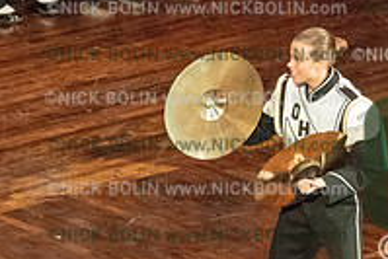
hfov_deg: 3.5
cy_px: 189
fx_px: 6277
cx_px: 501
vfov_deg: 2.4
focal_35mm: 582
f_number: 5.6
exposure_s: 1/500
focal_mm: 200
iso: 8000
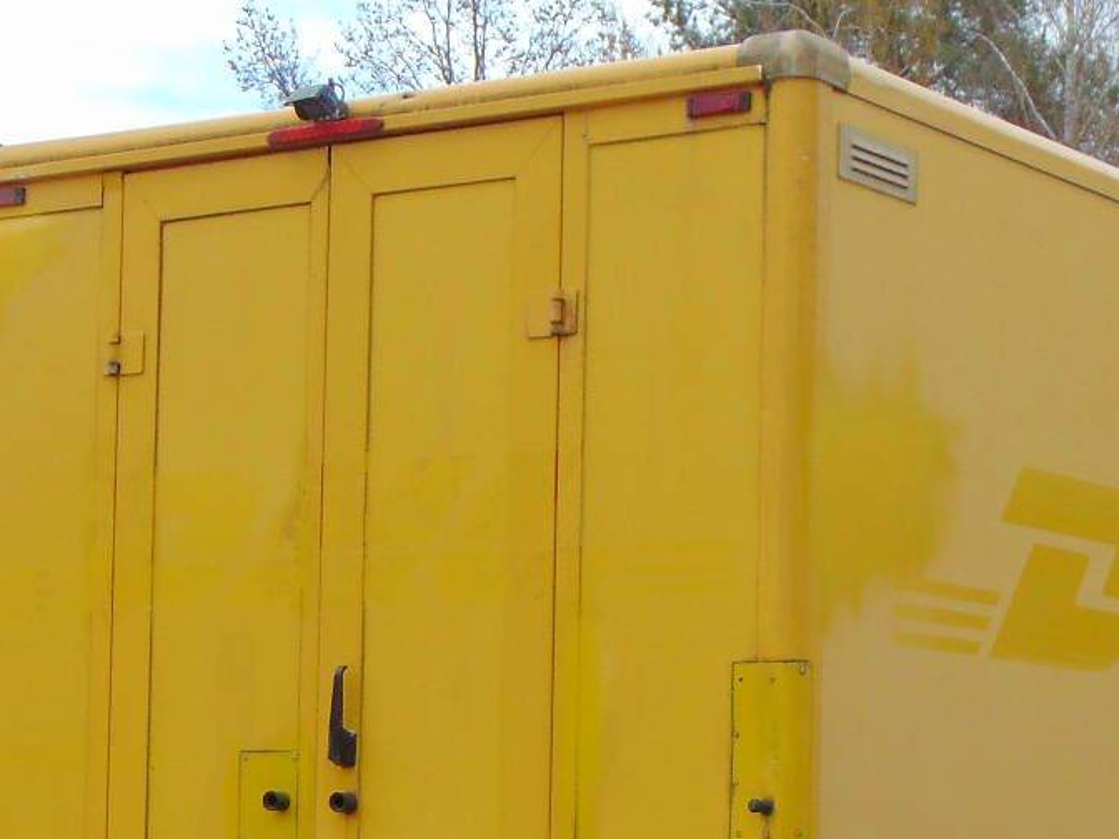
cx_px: 823
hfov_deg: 19.5
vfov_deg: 14.6
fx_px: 3233
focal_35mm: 100
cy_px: 839
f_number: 3.3
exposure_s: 1/320
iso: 80
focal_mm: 7.6
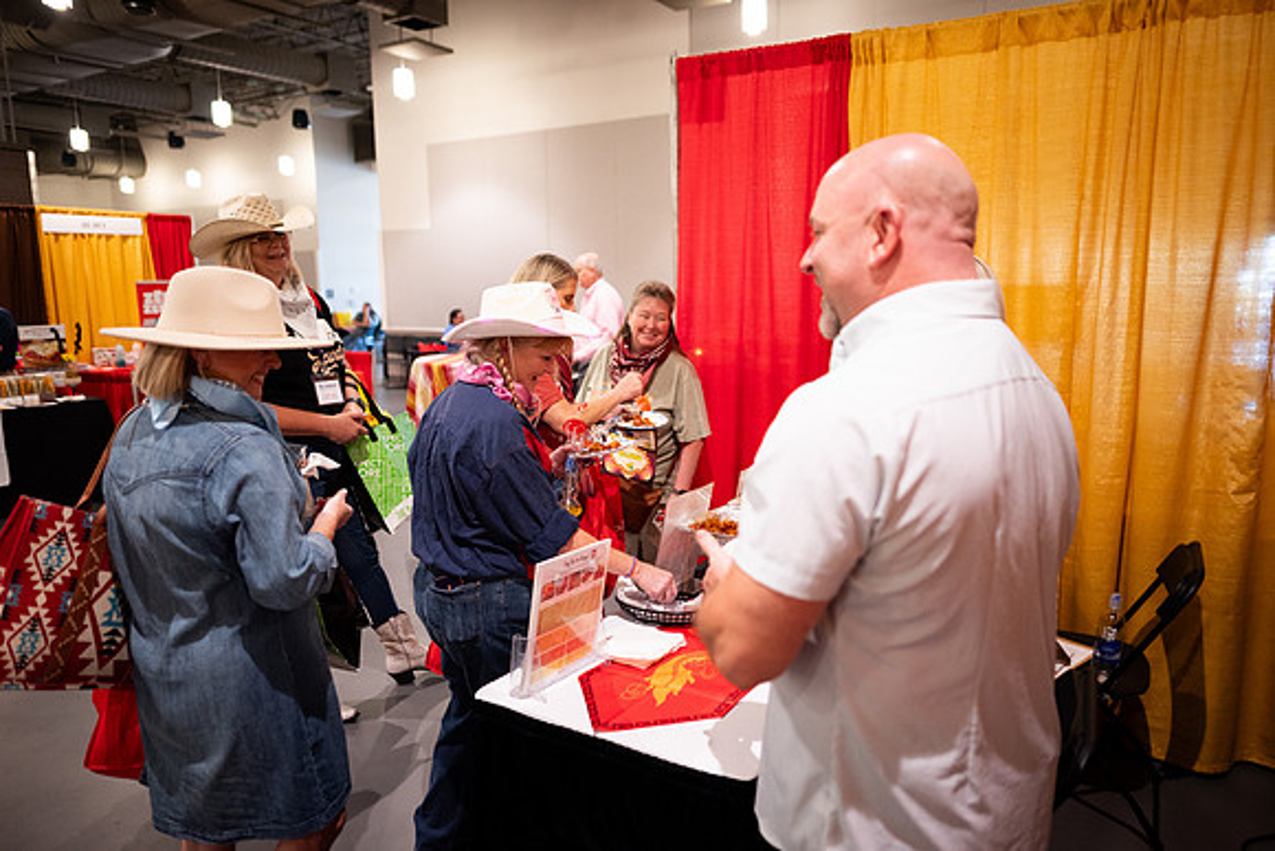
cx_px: 638
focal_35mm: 24
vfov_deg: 53.2
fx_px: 850
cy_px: 426
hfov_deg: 73.7
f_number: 1.8
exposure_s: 1/200
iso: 1250
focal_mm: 24
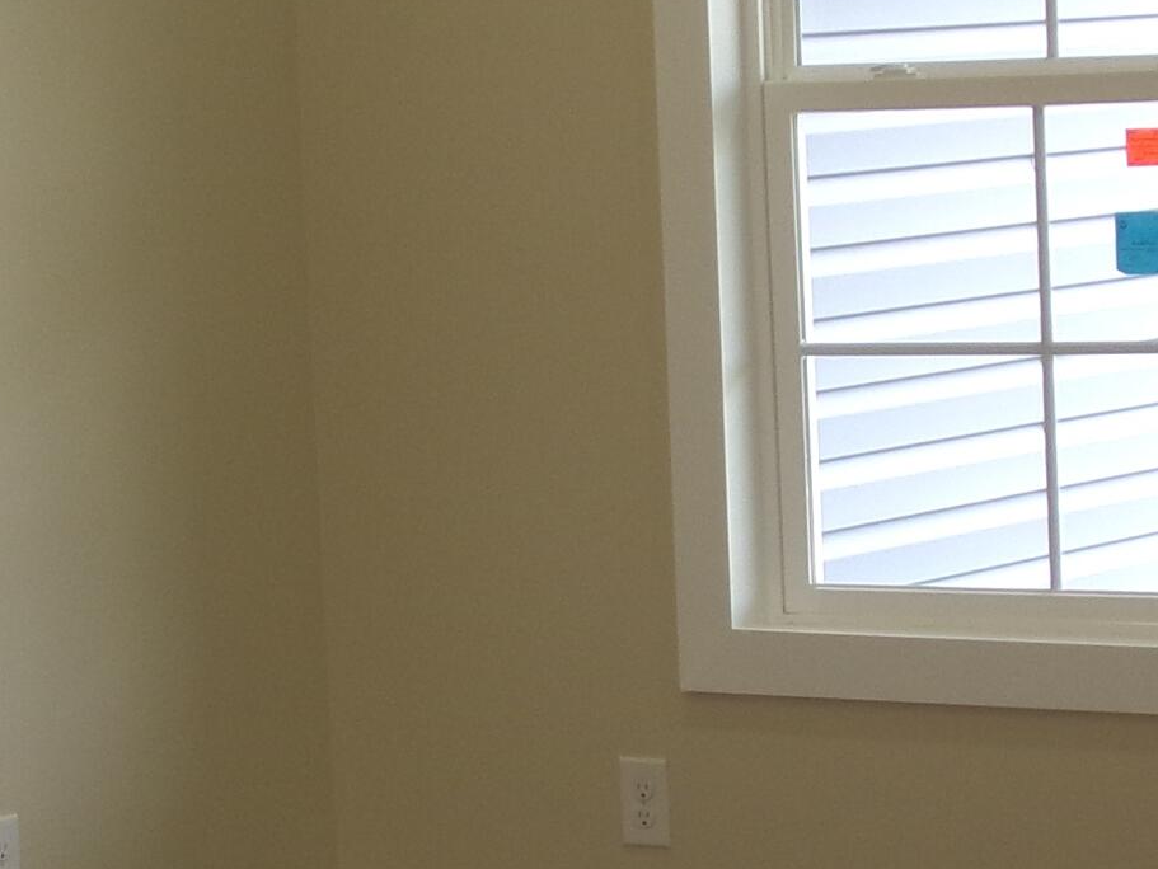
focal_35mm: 158
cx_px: 503
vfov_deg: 9.4
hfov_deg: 12.5
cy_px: 541
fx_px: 5288
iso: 106
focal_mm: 8.5
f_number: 4.2
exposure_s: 1/34
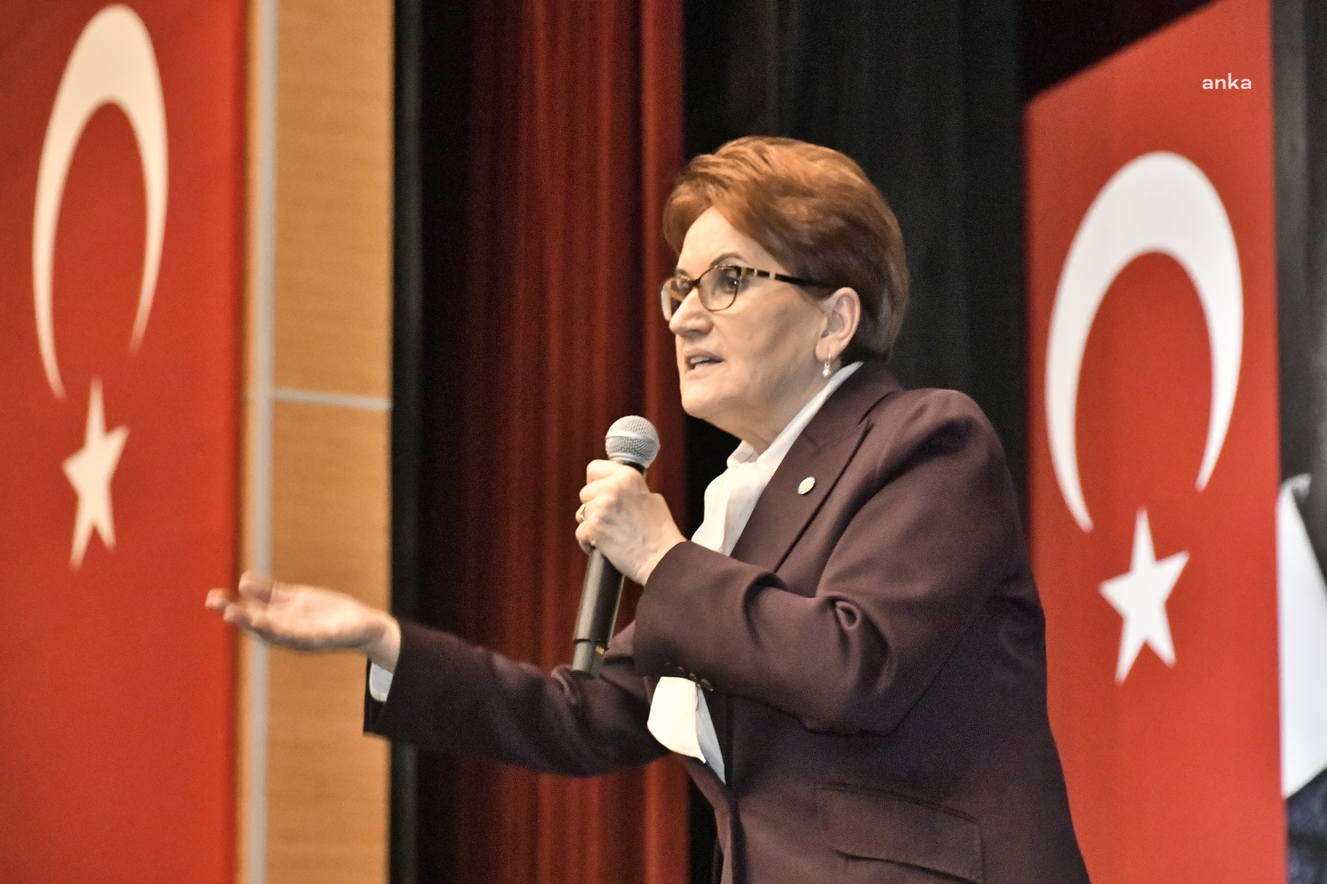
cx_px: 664
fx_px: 5231
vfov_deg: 9.7
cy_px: 442
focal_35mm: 142
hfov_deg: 14.5
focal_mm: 95
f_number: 5.6
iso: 6400
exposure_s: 1/180
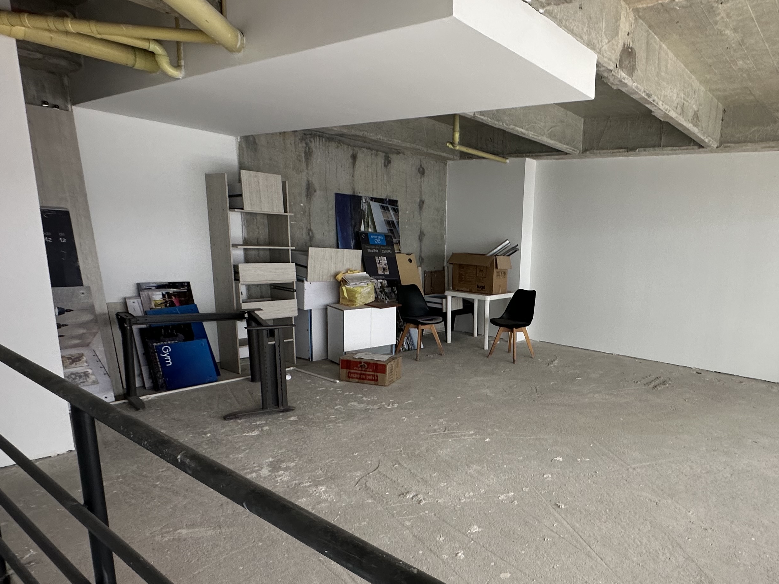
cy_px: 346
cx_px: 536
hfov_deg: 71.1
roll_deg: -3.7
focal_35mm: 23
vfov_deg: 58.5
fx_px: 518
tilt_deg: -10.6
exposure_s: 1/99
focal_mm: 2.22
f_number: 2.2
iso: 125
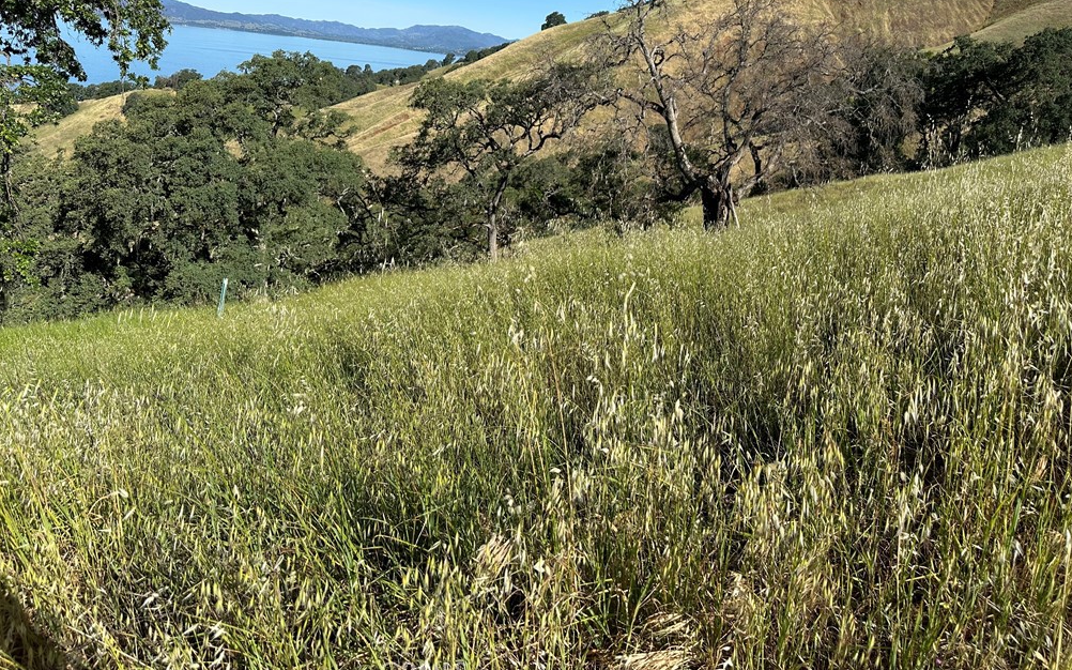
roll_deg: -6.0
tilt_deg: -17.3
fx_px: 760
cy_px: 276
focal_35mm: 26
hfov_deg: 70.4
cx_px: 529
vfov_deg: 47.4
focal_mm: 6.86
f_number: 1.78
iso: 80
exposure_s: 1/4348
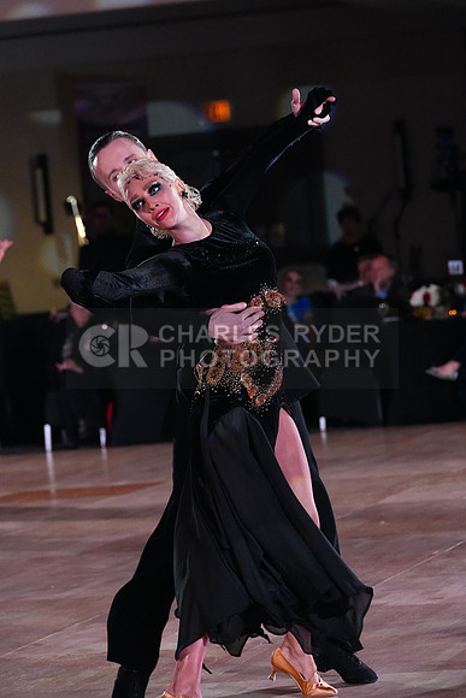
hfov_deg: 7.8
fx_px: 3434
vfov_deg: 11.6
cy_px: 349
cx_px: 233
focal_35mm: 177
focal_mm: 177
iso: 10000
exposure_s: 1/400
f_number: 6.3
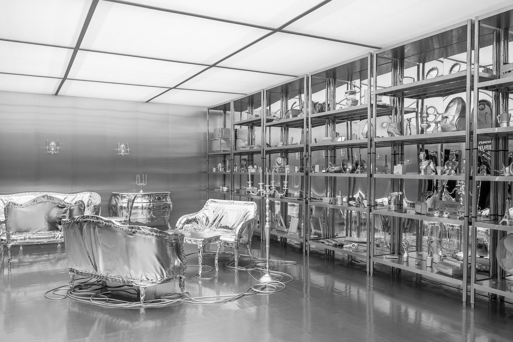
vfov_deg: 43.6
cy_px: 171
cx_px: 256
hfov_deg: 61.9
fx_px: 427
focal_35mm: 30
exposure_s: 1/500
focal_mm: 30
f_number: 5.6
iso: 1600
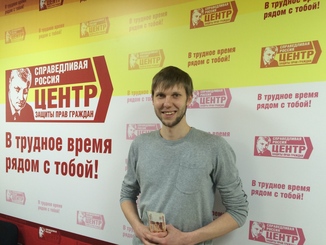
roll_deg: -1.4
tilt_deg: -6.3
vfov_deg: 48.2
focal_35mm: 29
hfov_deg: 61.7
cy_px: 122
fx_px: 273
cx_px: 163
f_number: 2.2
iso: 64
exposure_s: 1/33
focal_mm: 4.15
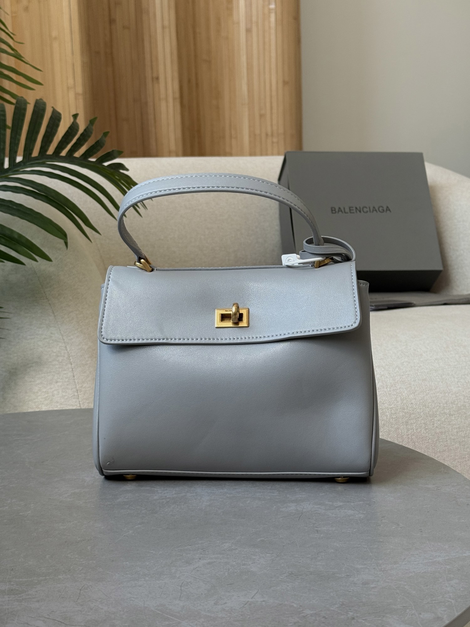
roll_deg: -0.2
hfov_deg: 30.3
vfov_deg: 39.7
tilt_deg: -7.0
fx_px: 869
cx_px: 235
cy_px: 314
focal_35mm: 48
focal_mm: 6.76
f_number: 1.78
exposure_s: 1/121
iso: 80
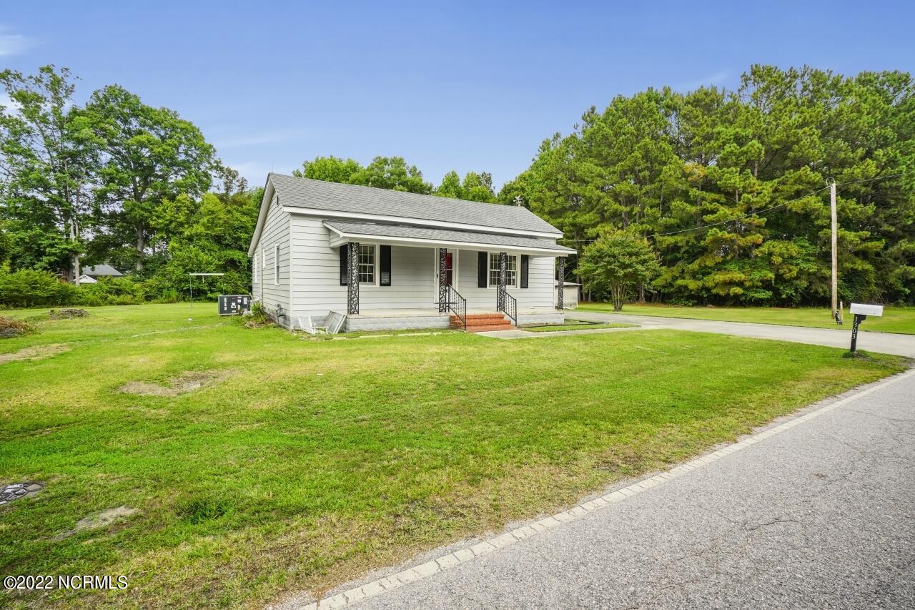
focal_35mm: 16
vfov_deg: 73.7
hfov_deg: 96.7
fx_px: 407
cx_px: 458
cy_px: 305
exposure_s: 1/250
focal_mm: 16
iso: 500
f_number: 11
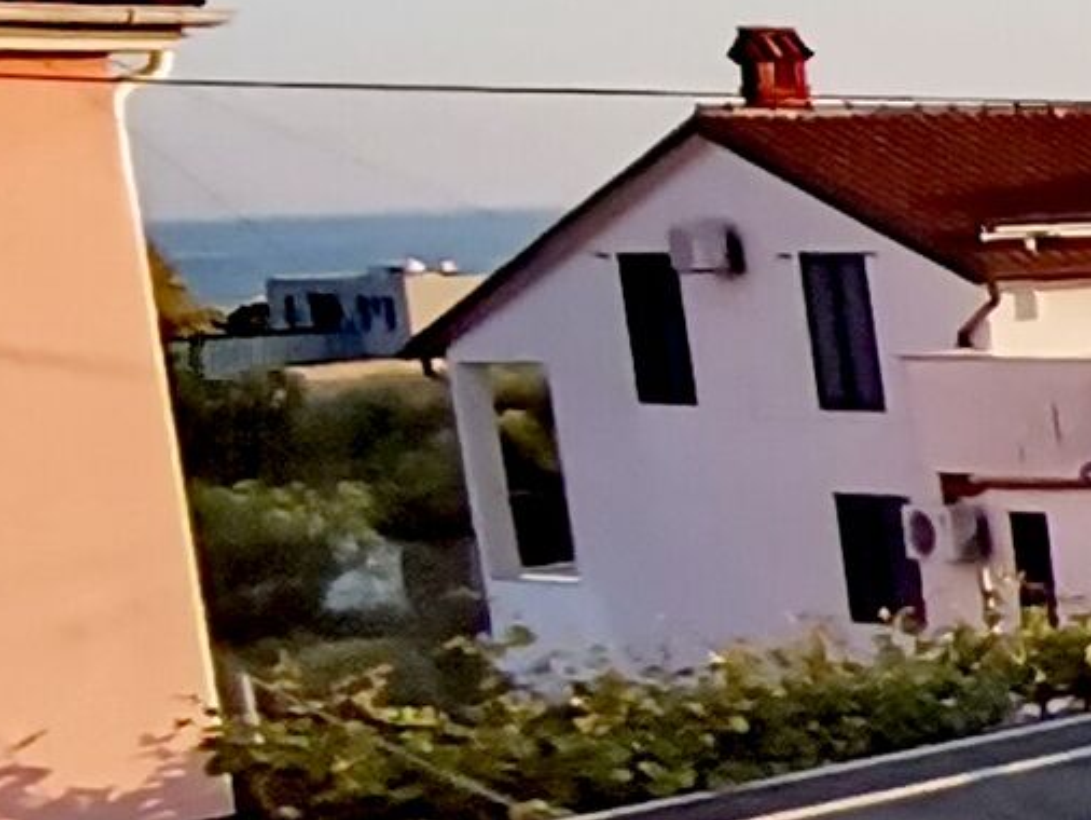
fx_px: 2964
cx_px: 2924
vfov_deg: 15.7
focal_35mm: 94
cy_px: 568
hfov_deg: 12.9
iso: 50
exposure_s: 1/720
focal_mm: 1.78
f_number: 2.4
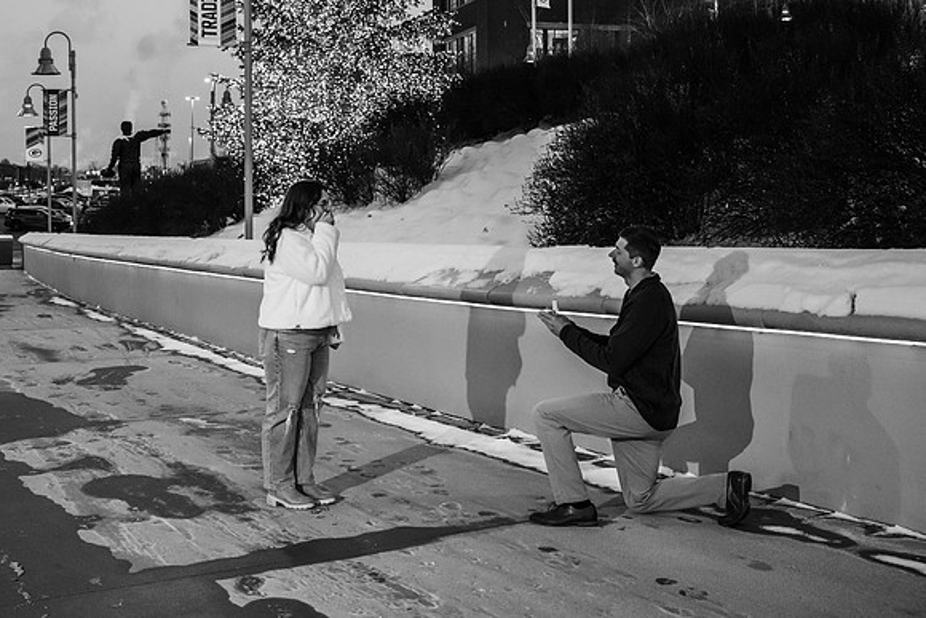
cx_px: 370
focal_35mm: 45
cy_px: 151
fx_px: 1171
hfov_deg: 43.0
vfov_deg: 29.1
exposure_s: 1/200
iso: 1000
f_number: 4.5
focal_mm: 28.5
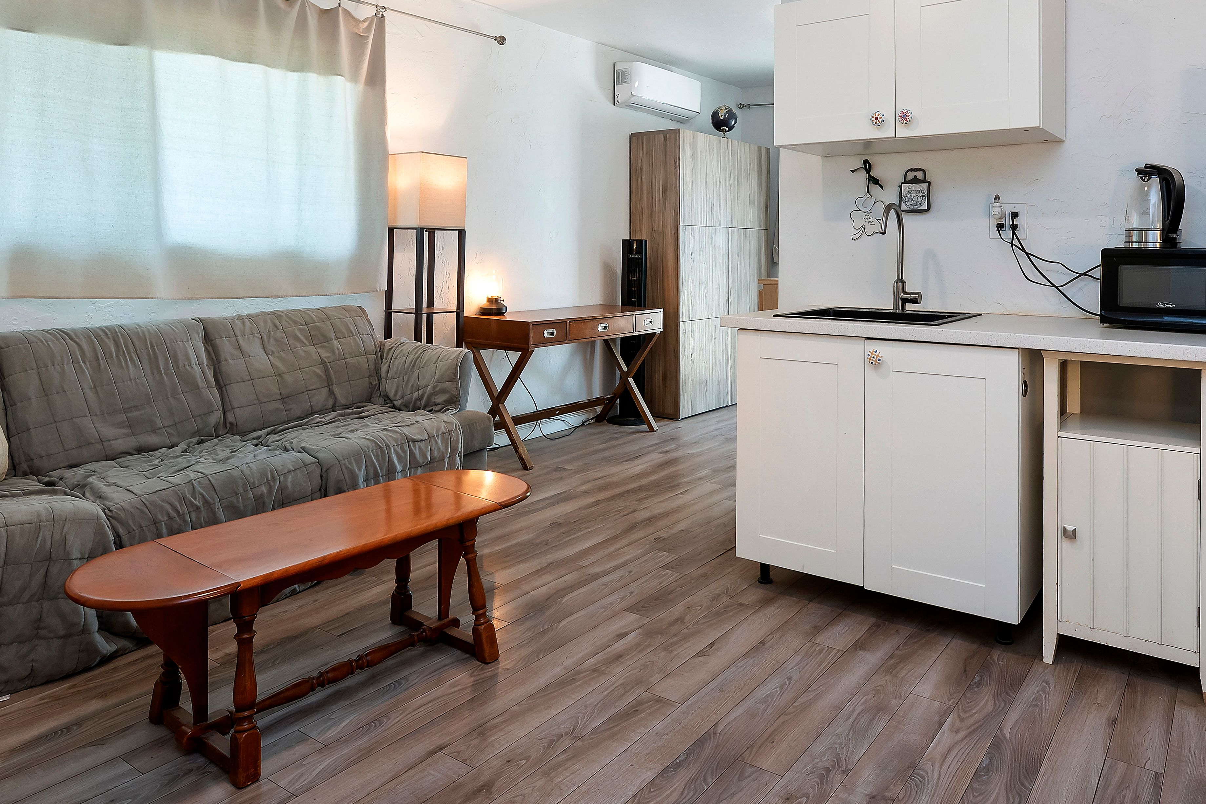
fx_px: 770
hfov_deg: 75.0
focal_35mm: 23
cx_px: 740
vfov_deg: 53.4
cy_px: 232
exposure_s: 1/3
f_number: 10
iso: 500
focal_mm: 14
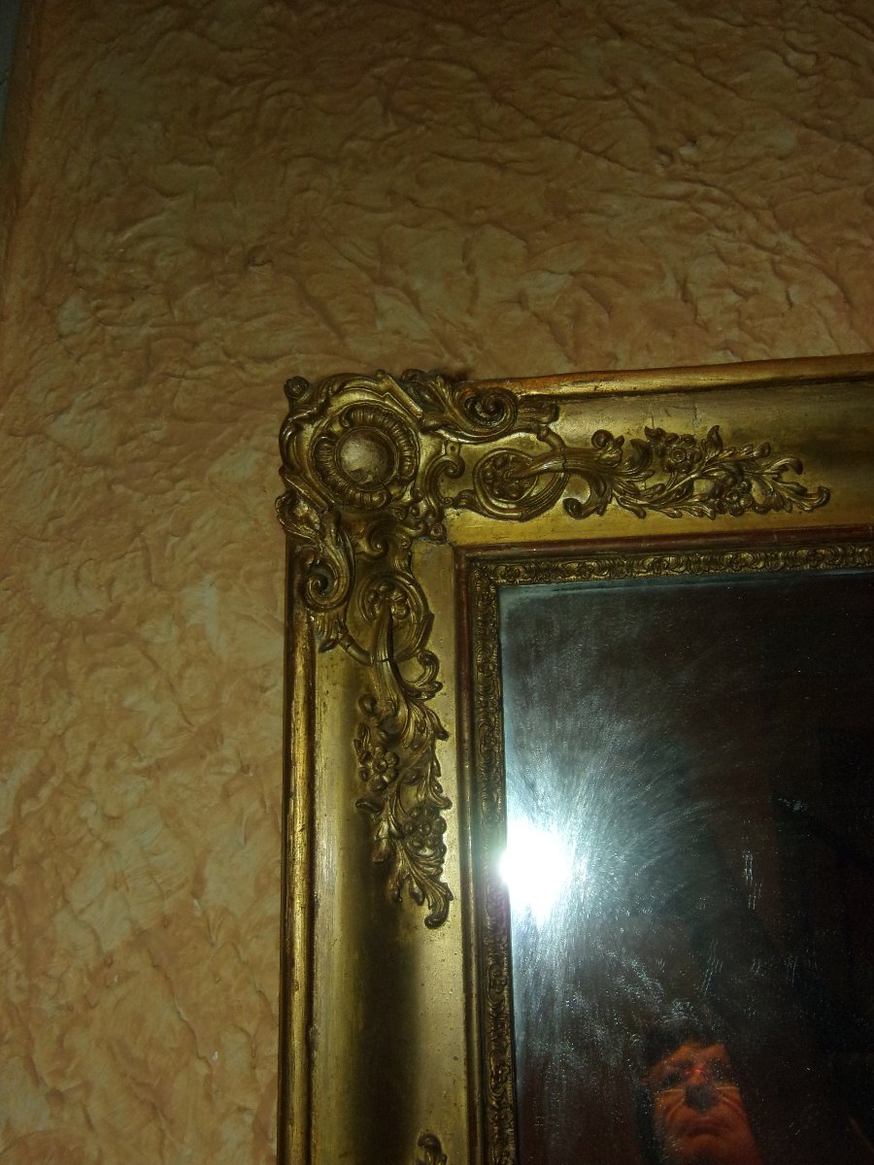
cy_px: 582
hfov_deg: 46.8
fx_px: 1010
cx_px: 437
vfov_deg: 60.0
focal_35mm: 30
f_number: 3.7
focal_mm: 5.4
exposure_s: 1/34
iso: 200
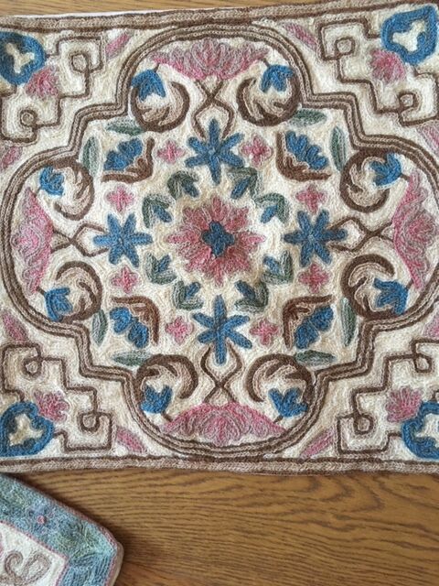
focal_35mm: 29
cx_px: 220
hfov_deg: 48.2
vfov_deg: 61.7
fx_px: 490
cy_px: 293
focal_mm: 4.15
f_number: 2.2
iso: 200
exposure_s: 1/33
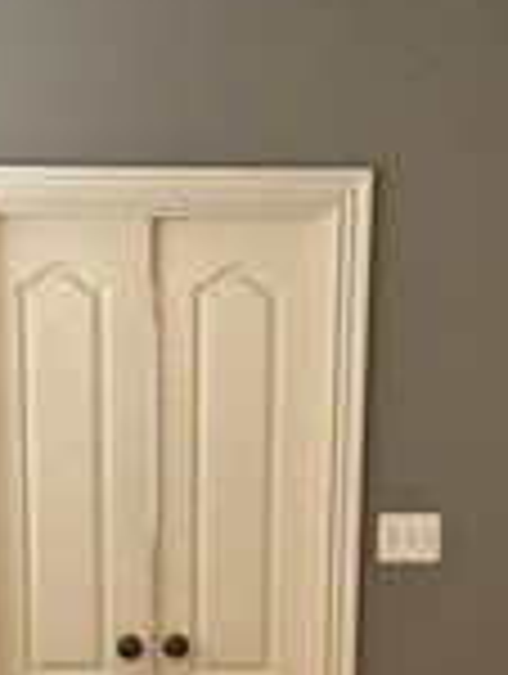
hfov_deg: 18.5
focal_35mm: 80
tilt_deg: -10.9
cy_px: 702
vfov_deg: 23.2
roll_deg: -0.1
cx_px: 205
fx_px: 1561
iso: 640
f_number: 1.78
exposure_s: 1/60
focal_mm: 6.76
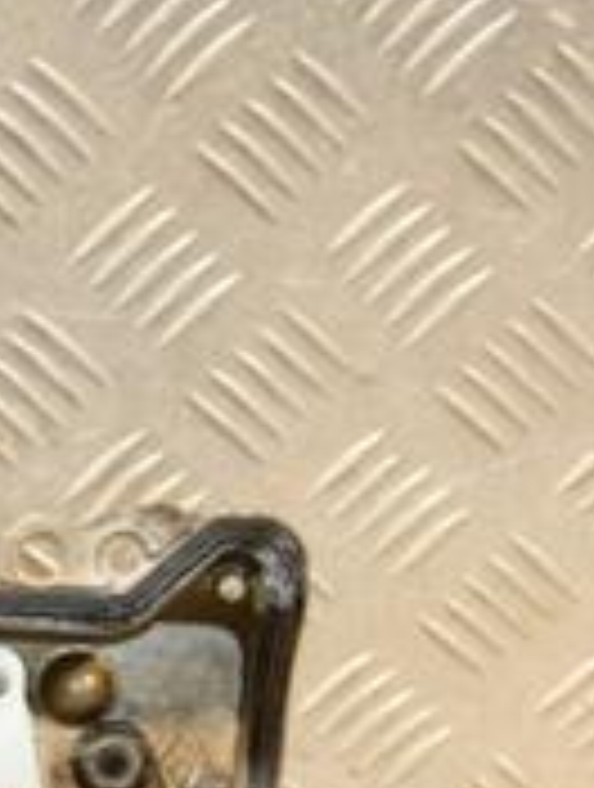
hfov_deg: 8.5
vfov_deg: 11.3
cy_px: 856
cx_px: -216
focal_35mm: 173
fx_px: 3936
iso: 800
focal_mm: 35
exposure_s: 1/160
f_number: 5
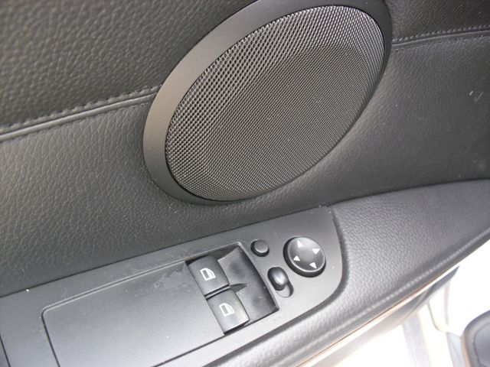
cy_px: 184
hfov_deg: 51.4
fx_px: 510
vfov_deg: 39.7
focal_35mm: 36
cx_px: 245
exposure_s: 1/50
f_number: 3.1
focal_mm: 6.3
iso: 200
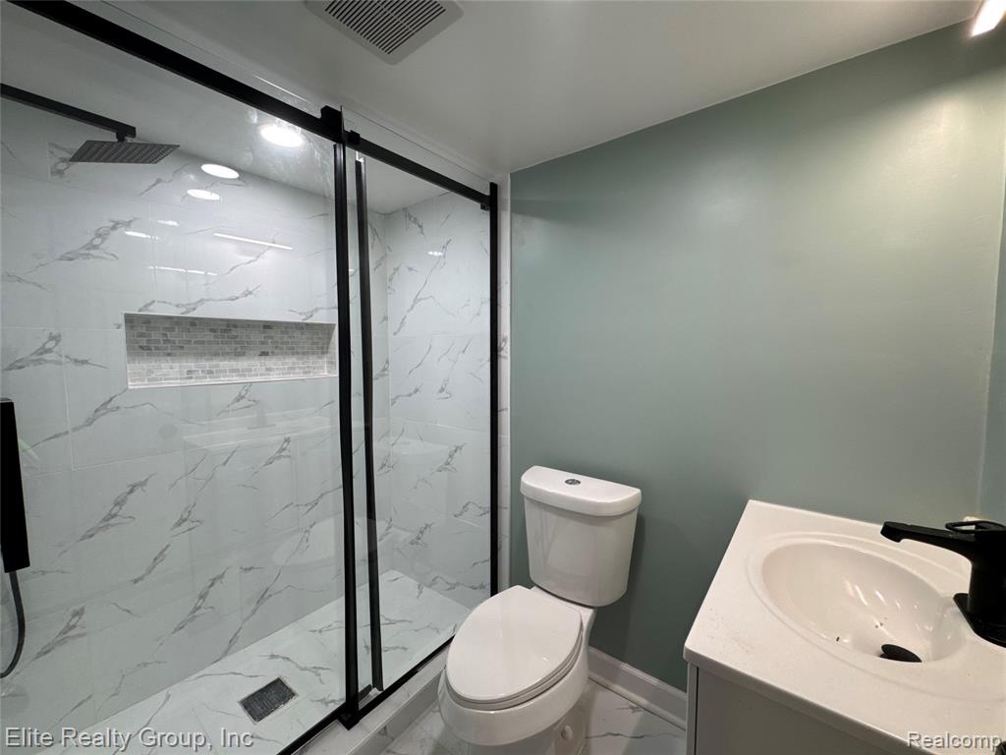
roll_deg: +0.4
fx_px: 407
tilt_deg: -4.2
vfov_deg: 85.7
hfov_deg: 102.1
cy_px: 378
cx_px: 503
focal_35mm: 14
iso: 160
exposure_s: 1/120
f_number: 2.2
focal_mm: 2.22
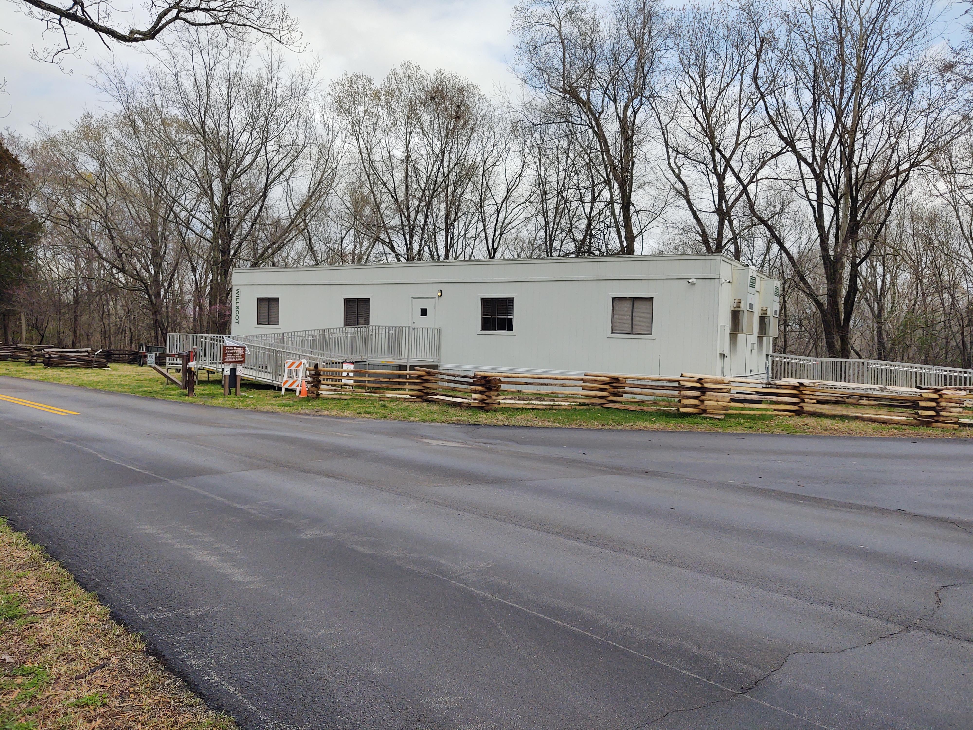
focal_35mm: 27
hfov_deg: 65.3
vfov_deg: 51.4
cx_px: 486
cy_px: 365
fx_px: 759
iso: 100
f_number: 1.7
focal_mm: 4.75
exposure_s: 1/4524
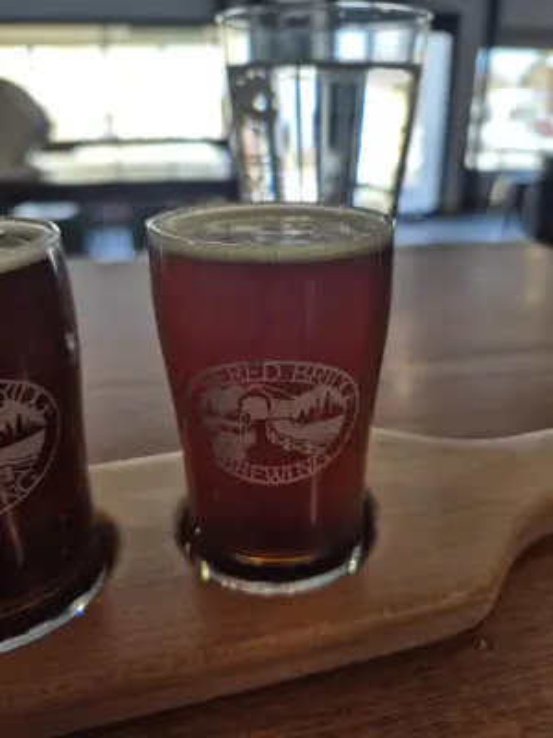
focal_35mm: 23
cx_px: 276
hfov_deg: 58.9
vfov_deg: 73.9
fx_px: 490
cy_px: 369
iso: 25
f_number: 1.8
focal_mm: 5.4
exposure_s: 1/217
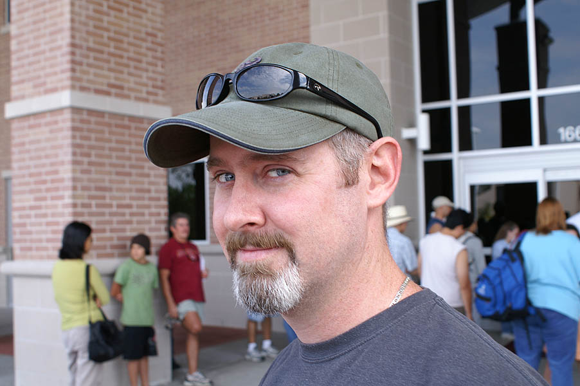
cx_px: 290
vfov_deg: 31.8
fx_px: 676
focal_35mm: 42
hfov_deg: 46.4
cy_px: 193
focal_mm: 28
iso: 100
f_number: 5.6
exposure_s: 1/60
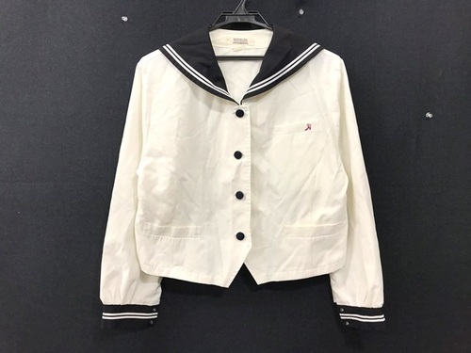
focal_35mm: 28
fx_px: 381
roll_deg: +0.4
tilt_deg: -4.6
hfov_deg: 63.4
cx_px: 236
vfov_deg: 49.7
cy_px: 176
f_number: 1.8
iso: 25
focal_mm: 3.99
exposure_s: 1/50
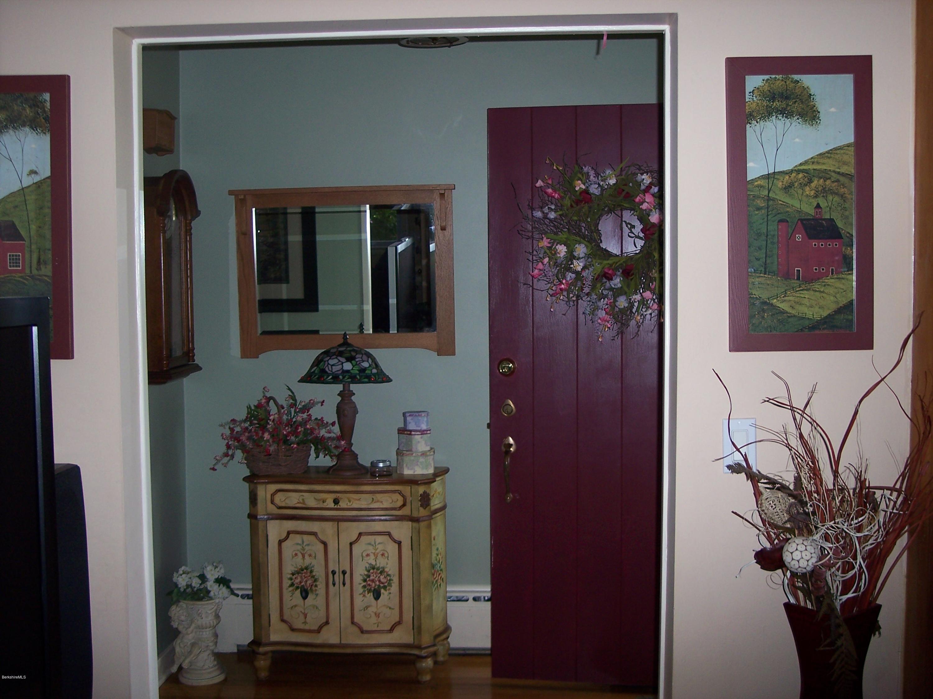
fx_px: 1051
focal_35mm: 39
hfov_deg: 47.9
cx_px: 466
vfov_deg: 36.8
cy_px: 350
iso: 100
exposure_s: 1/60
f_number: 2.8
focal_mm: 8
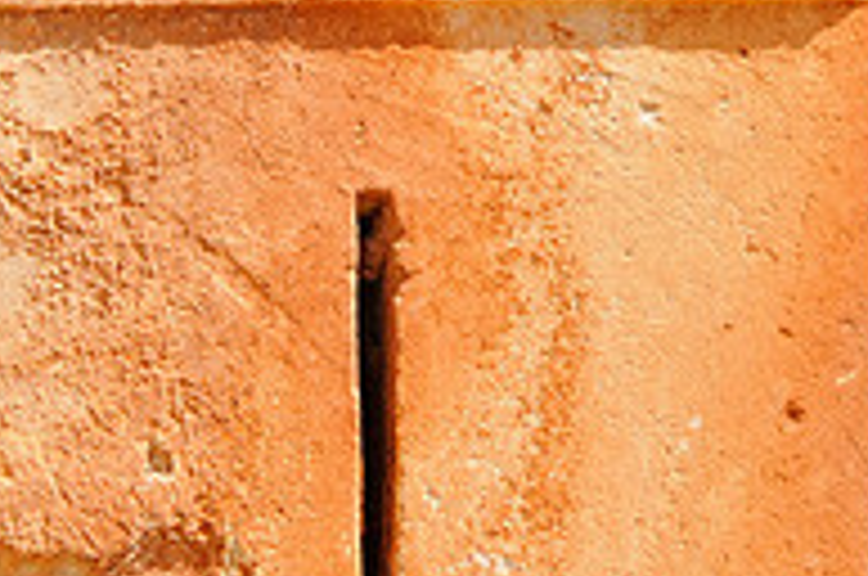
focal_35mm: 54
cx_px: 144
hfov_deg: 35.4
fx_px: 1300
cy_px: 11
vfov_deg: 24.0
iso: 200
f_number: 9
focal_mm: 12
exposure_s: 1/250
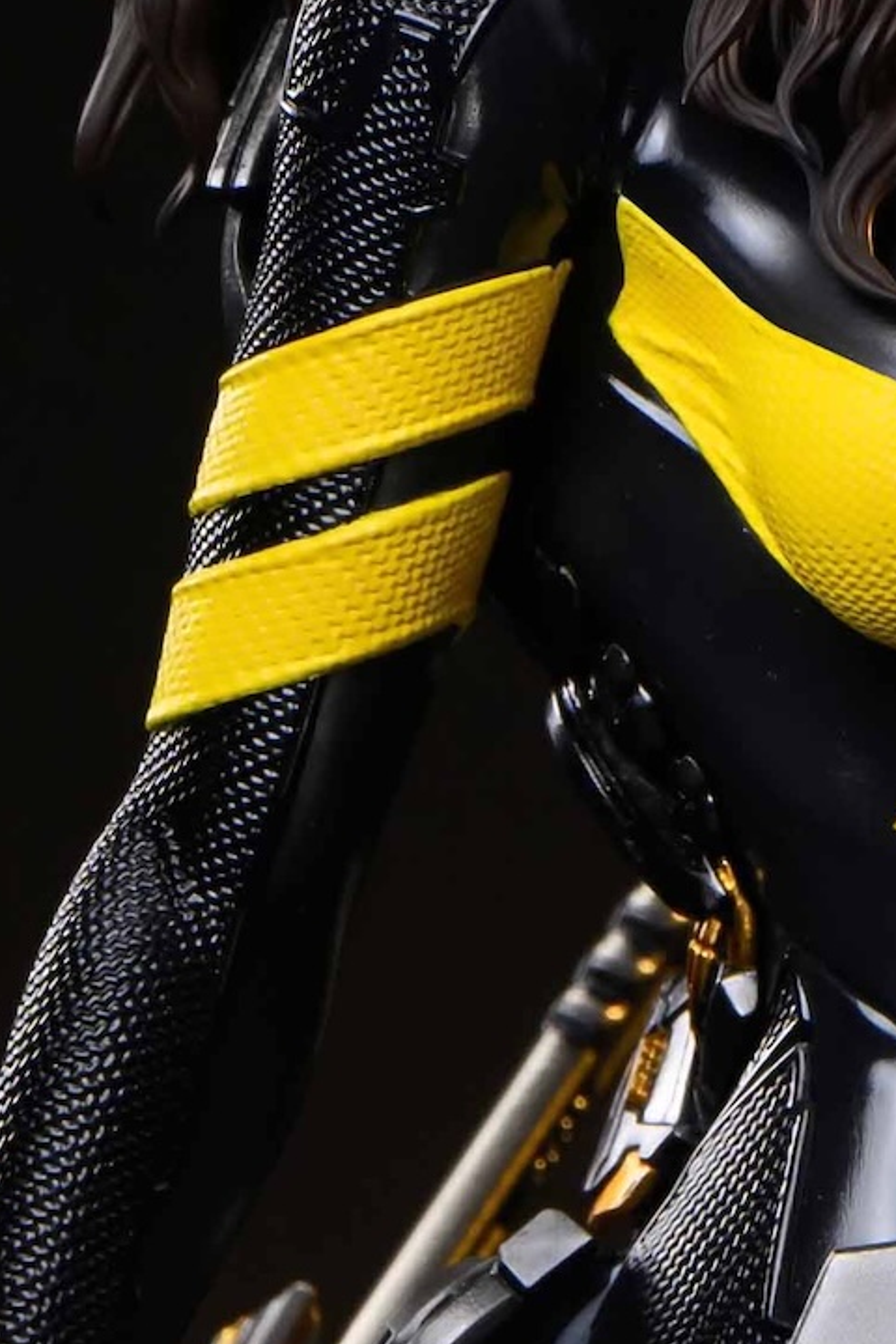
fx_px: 36808
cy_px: 2272
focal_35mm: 986
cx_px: 685
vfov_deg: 2.1
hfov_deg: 1.4
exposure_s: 1/100
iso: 400
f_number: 8
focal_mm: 135
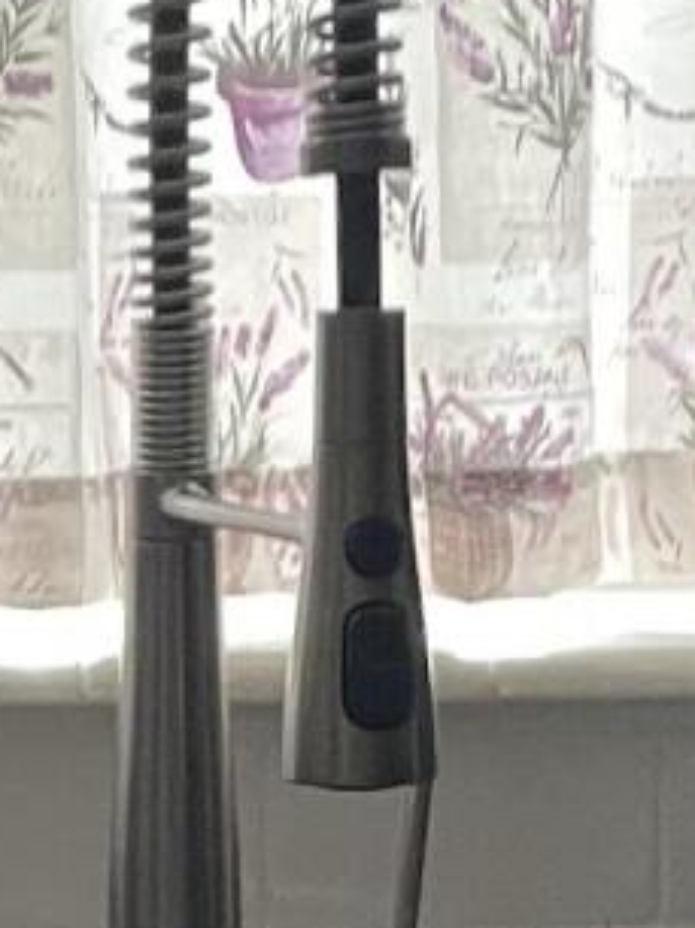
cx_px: 94
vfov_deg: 11.3
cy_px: 1240
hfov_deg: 8.7
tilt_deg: -10.1
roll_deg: +1.5
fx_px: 4557
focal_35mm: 170
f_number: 1.6
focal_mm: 4.2
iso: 200
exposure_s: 1/60
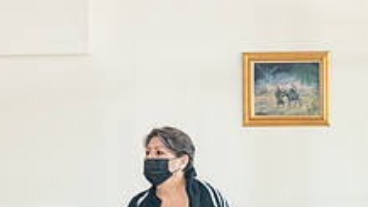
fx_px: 1649
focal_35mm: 169
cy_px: 188
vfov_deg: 7.2
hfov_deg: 12.7
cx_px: 164
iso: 2000
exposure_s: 1/200
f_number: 4
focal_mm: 41
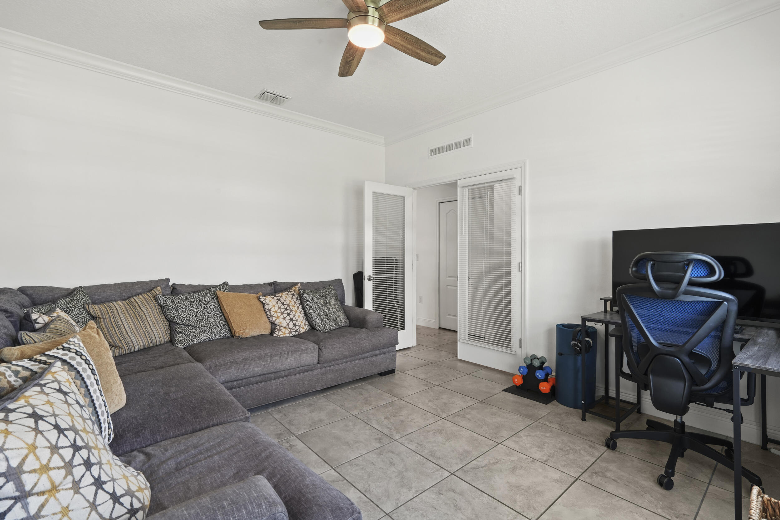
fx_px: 347
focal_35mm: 16
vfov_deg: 73.8
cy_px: 260
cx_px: 390
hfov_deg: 96.7
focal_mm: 16
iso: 400
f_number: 11
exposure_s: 1/2.5
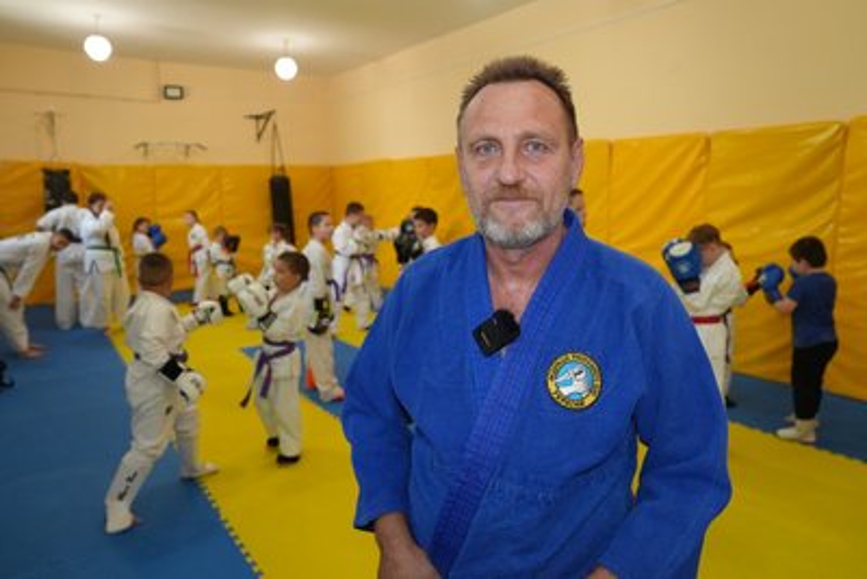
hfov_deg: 73.7
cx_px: 434
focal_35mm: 24
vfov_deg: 53.2
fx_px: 578
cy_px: 290
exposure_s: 1/160
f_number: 4
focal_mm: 24
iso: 3200
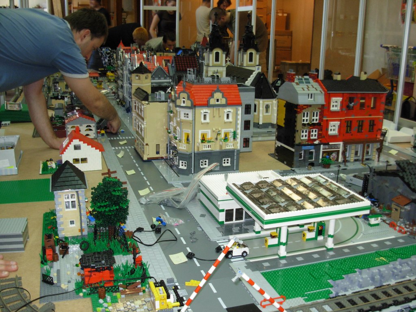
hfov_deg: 49.0
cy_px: 156
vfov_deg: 37.7
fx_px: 457
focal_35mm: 38
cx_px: 208
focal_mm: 6.3
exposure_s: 1/26.1
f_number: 2.9
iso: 200
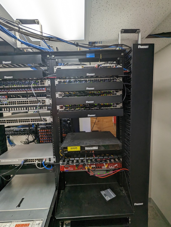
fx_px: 105
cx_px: 86
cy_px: 114
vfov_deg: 94.4
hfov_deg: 78.2
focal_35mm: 16
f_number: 2.2
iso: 105
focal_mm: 2.35
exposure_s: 1/60
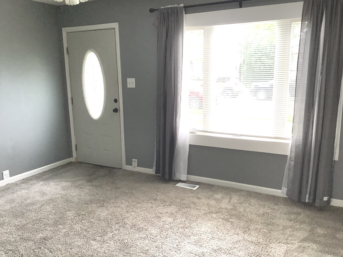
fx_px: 307
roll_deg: +1.0
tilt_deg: -9.7
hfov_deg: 58.4
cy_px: 128
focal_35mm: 31
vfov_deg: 45.4
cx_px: 172
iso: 80
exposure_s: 1/120
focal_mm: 3.3
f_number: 2.4
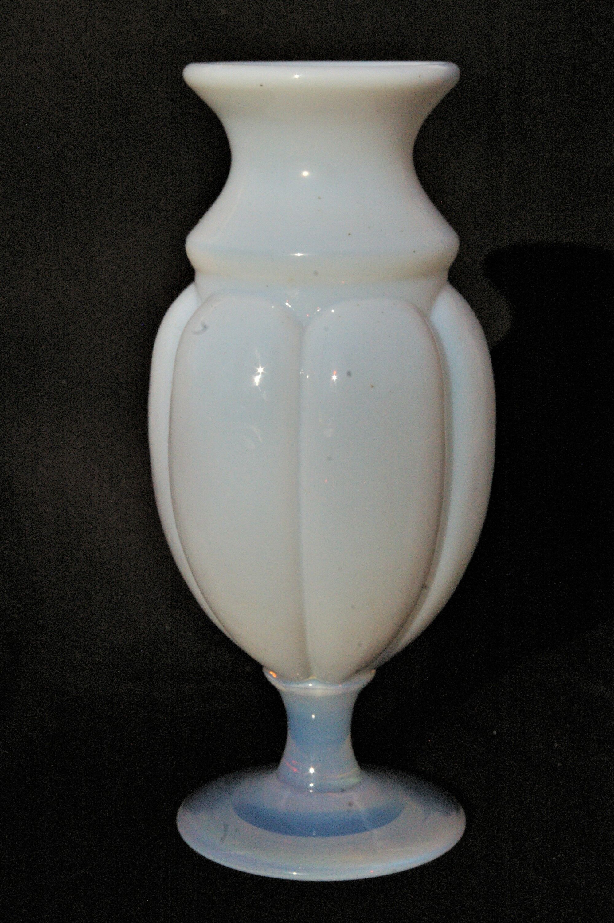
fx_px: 1000
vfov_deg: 49.6
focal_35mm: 39
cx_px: 307
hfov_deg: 34.1
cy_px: 462
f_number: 11
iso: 1600
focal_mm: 26
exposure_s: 1/1000
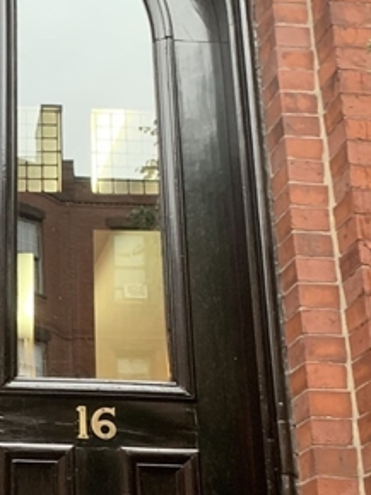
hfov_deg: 19.9
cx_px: -82
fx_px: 985
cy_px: 379
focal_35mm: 69
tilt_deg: +18.8
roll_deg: -2.3
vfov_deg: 27.7
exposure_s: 1/60
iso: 400
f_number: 1.8
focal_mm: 4.25
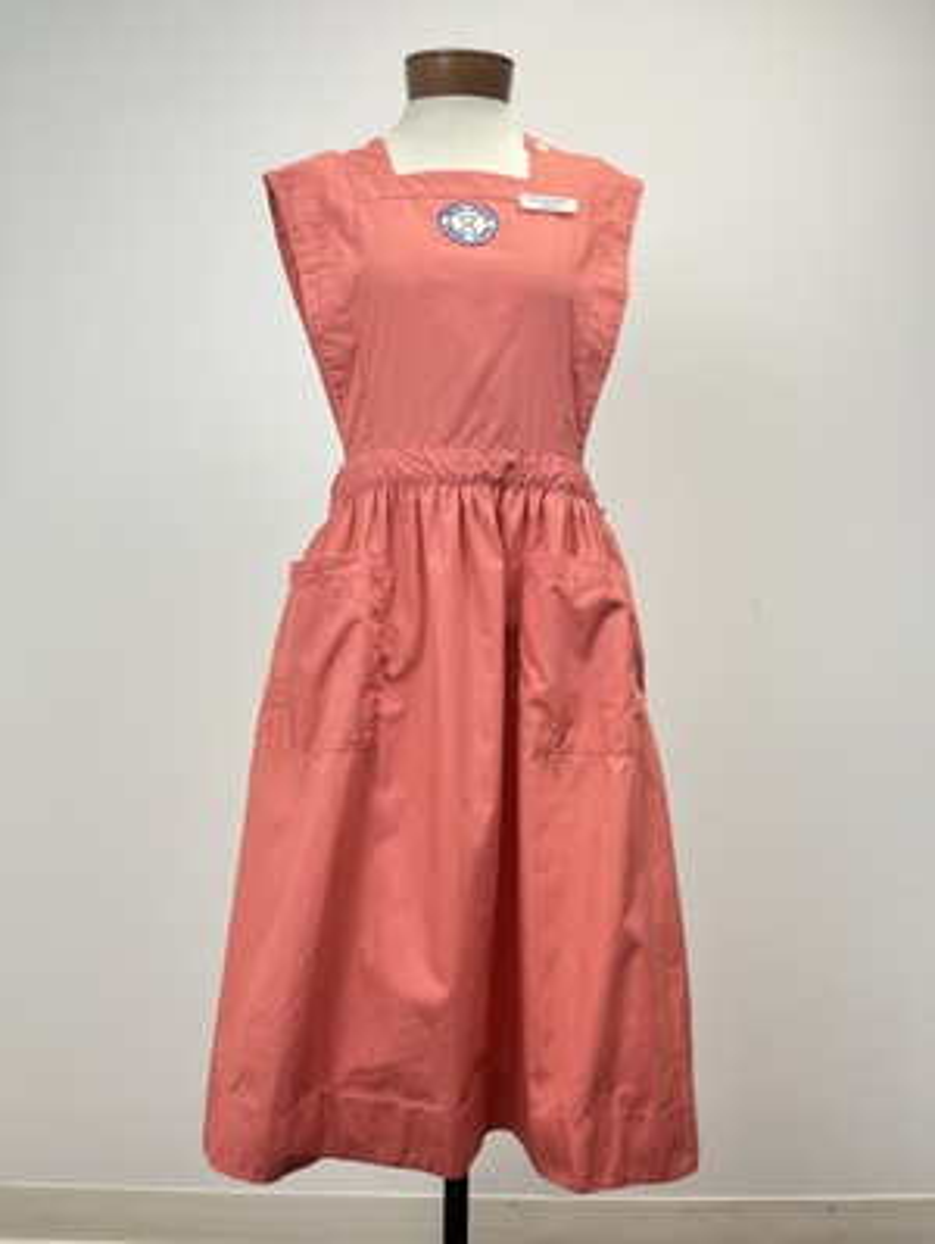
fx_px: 935
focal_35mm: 26
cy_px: 622
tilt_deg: +3.3
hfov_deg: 53.1
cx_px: 468
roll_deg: -0.4
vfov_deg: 67.3
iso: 40
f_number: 1.6
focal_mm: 5.1
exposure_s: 1/120
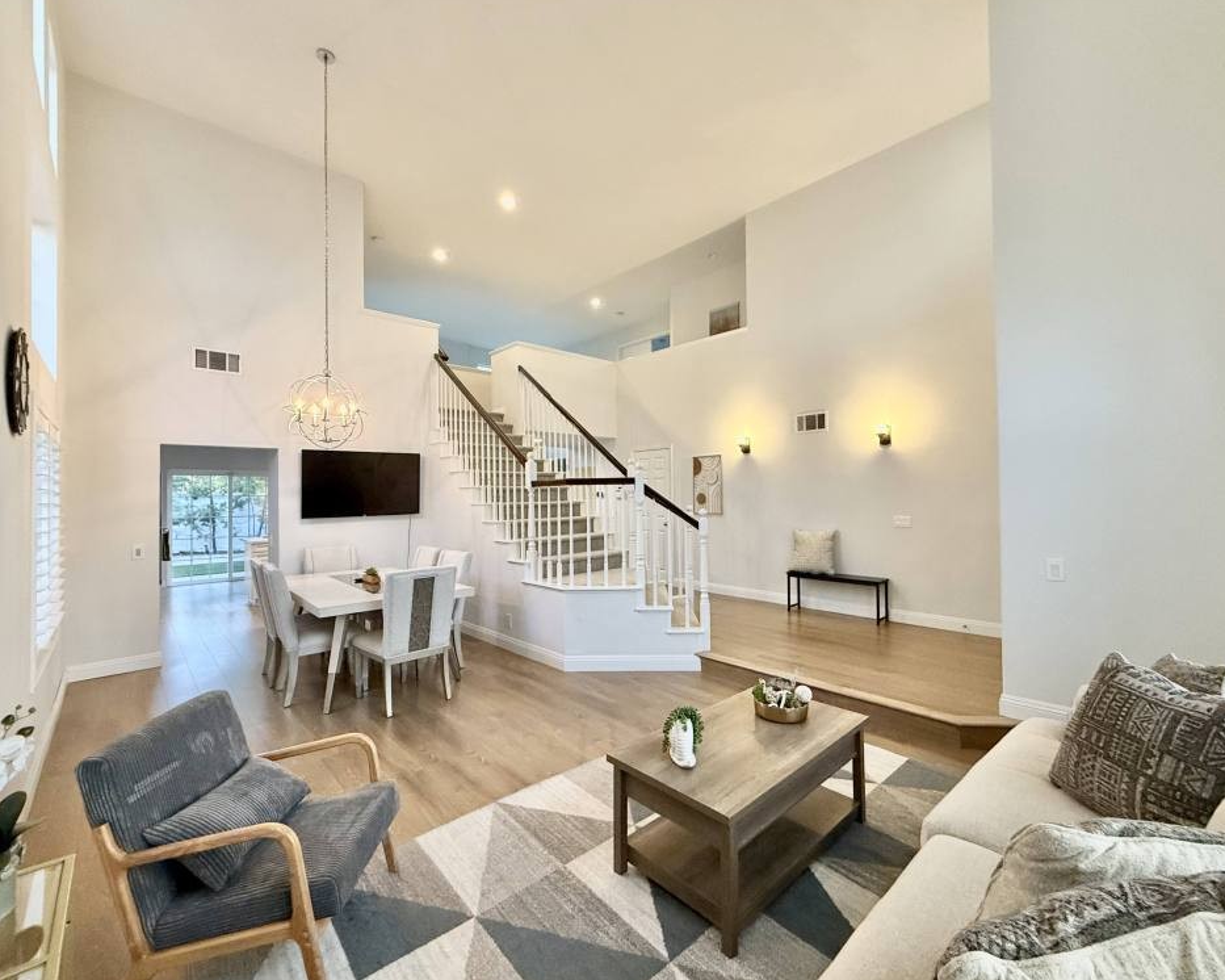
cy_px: 487
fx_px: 544
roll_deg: +0.6
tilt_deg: +1.7
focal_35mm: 15
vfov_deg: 84.0
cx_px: 629
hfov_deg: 96.8
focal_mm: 2.22
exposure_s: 1/120
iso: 500
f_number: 2.2
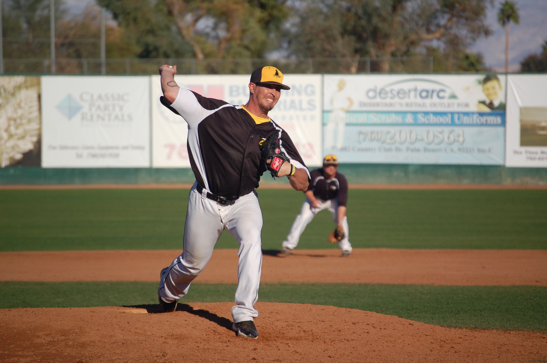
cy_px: 182
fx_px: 4554
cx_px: 274
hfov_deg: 6.9
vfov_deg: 4.6
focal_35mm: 300
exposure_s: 1/2000
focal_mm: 200
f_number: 5.6
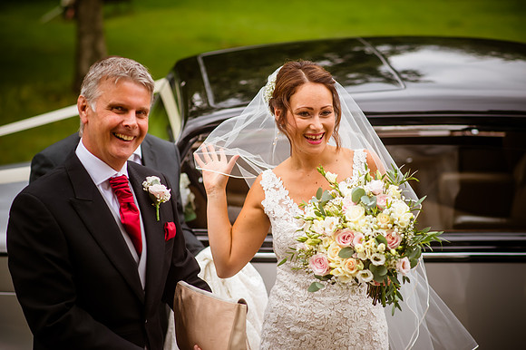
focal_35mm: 85
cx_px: 263
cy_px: 175
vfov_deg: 16.1
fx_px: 1241
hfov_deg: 23.9
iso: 450
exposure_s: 1/2500
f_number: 2.8
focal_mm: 85
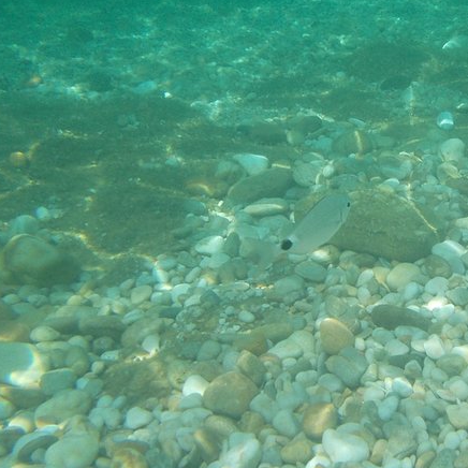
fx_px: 719
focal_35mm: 47
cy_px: 198
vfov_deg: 36.0
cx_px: 390
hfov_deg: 34.7
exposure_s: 1/800
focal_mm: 4.1
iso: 80
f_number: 3.3
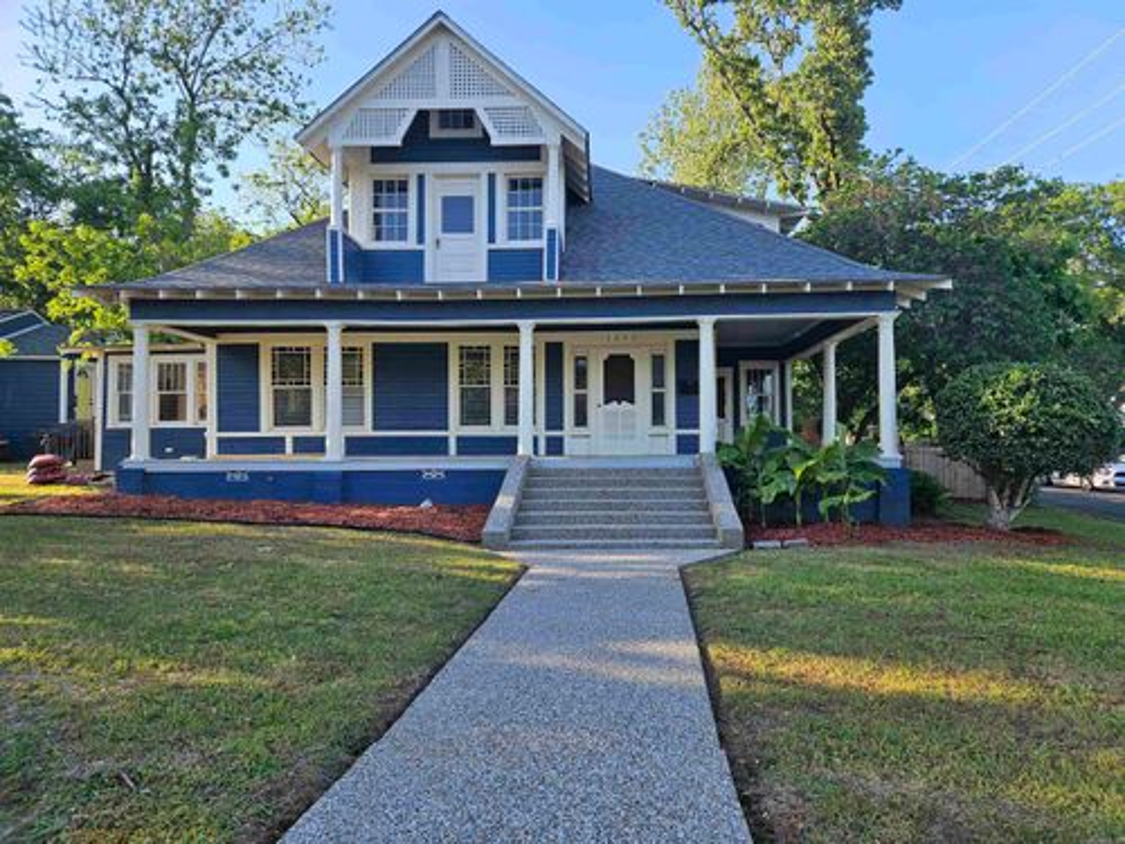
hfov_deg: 73.9
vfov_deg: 58.9
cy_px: 422
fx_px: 747
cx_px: 562
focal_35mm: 23
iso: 40
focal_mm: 5.4
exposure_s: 1/719
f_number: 1.8
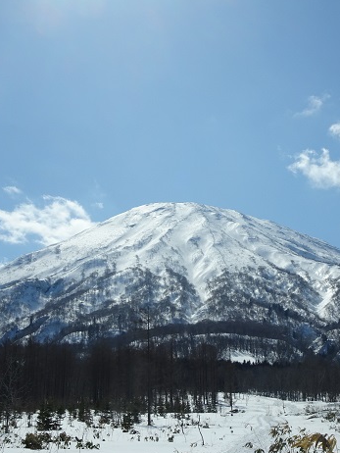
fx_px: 707
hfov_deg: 27.0
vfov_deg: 35.5
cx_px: 198
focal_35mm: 54
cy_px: 236
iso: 80
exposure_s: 1/2000
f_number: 4.5
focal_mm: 6.56
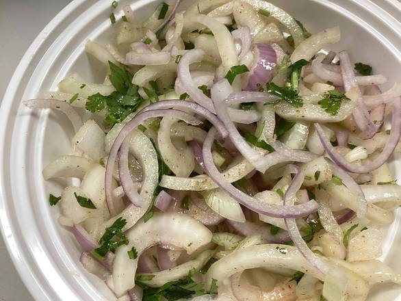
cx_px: 200
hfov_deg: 58.3
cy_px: 150
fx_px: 359
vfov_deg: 45.5
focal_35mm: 31
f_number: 2.4
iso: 100
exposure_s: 1/60
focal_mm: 3.3
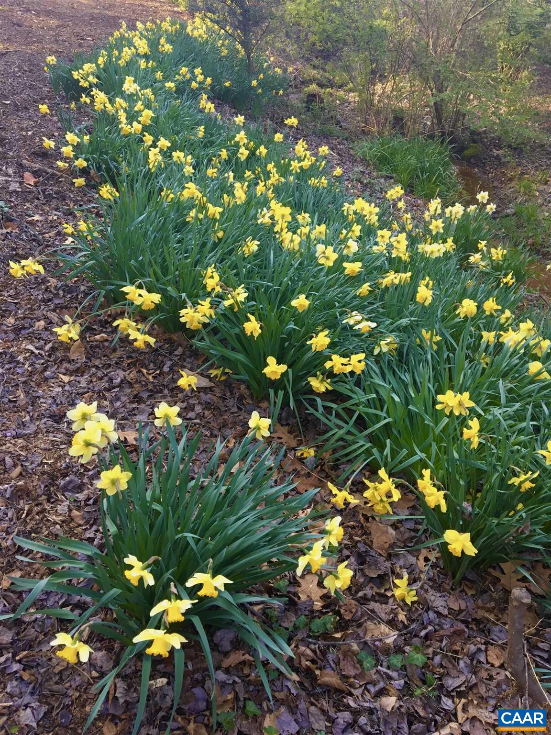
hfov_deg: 48.2
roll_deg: -6.6
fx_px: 615
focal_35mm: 29
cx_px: 276
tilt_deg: -35.1
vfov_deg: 61.7
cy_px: 368
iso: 25
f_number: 2.2
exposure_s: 1/40
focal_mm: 4.15
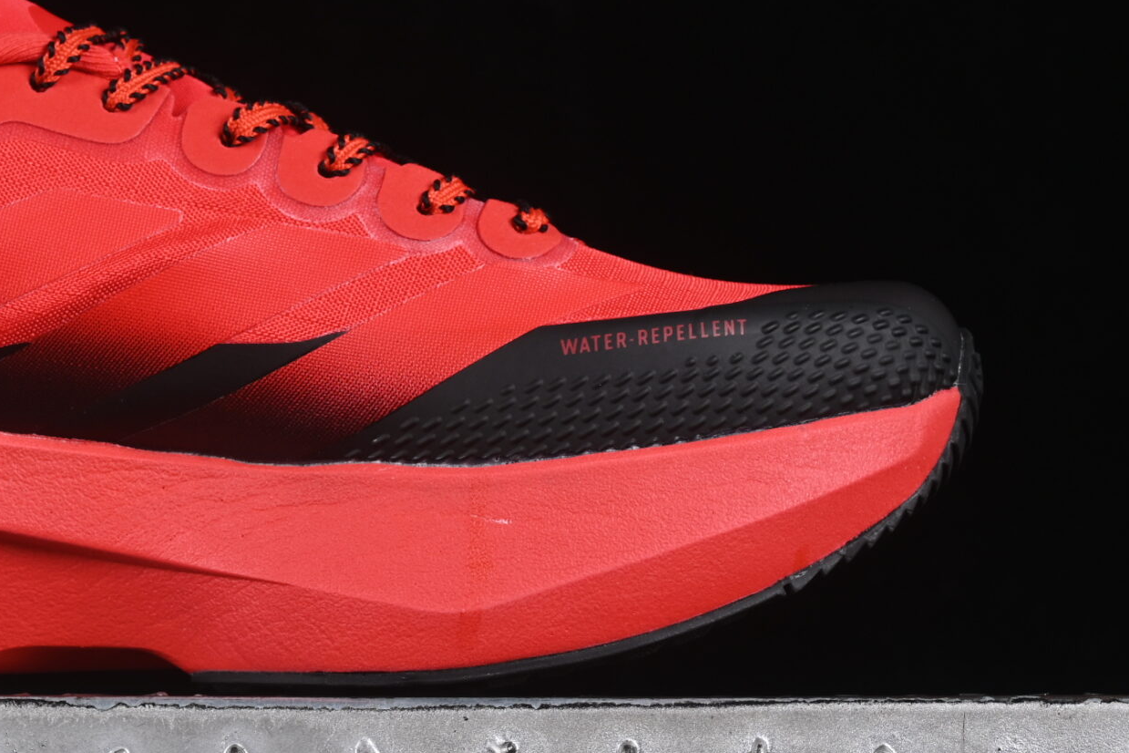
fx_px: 4861
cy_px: 213
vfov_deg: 8.8
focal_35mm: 155
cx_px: 120
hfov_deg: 13.1
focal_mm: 50
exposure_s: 1/80
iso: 160
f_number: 8
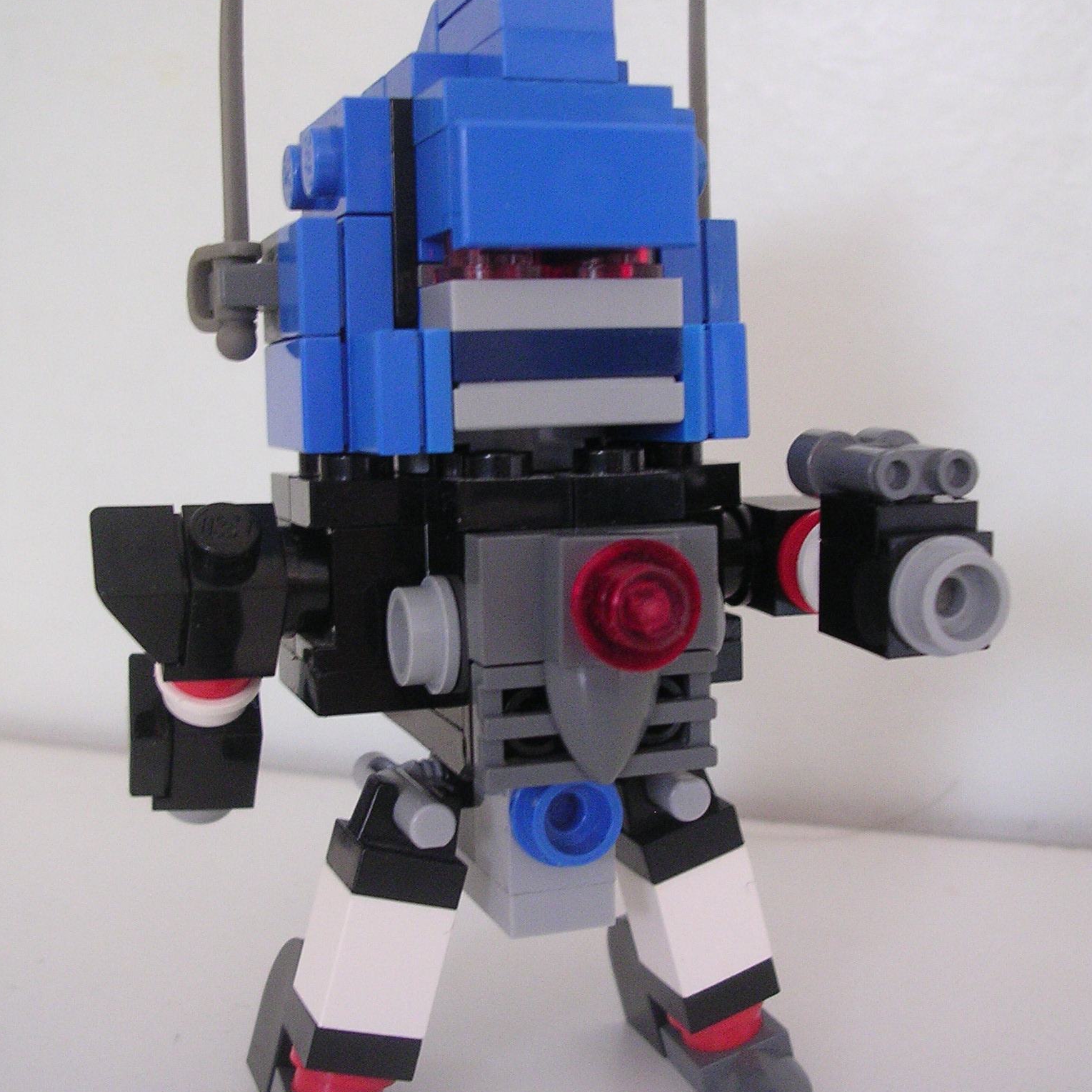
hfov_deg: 37.6
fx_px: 1606
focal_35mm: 45
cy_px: 531
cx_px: 544
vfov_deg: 37.5
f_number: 2.8
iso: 294
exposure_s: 1/3.4
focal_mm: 5.8
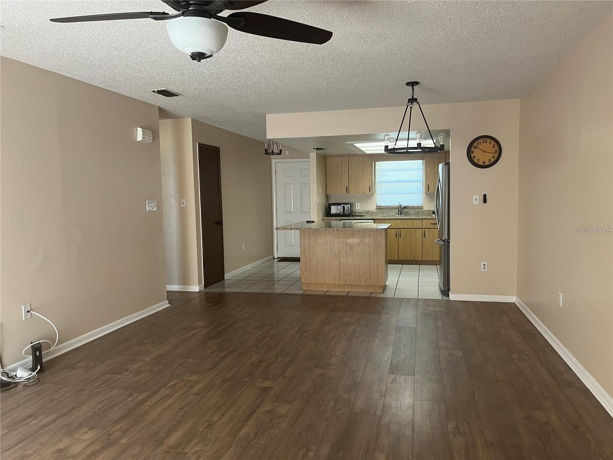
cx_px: 306
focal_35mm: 26
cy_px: 230
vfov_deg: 53.1
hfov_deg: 67.3
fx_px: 460
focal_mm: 5.1
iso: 125
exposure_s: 1/60
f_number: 1.6
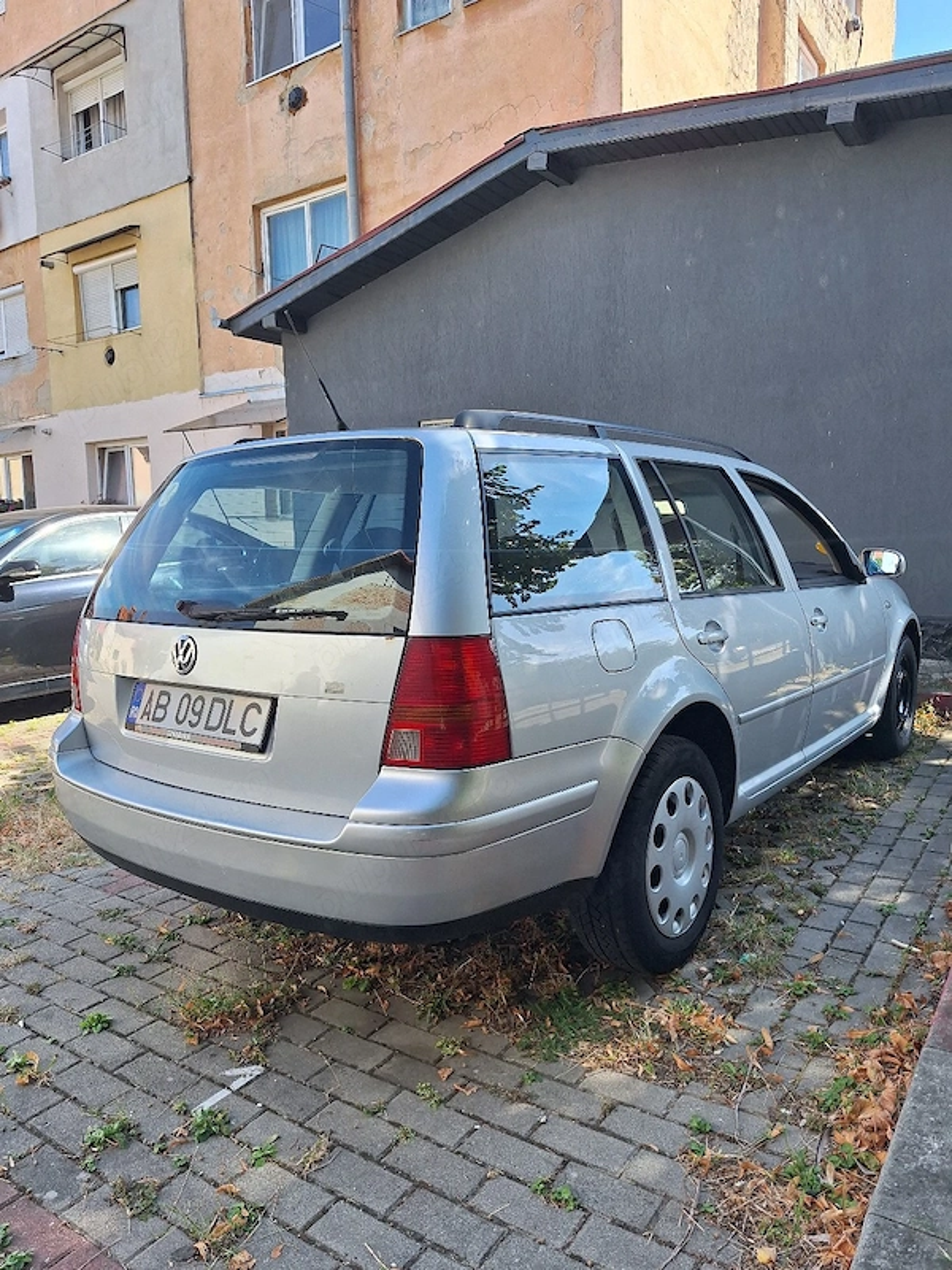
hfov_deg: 58.9
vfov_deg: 73.9
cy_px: 635
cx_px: 476
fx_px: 843
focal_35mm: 23
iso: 40
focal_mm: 5.54
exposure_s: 1/714
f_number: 1.8
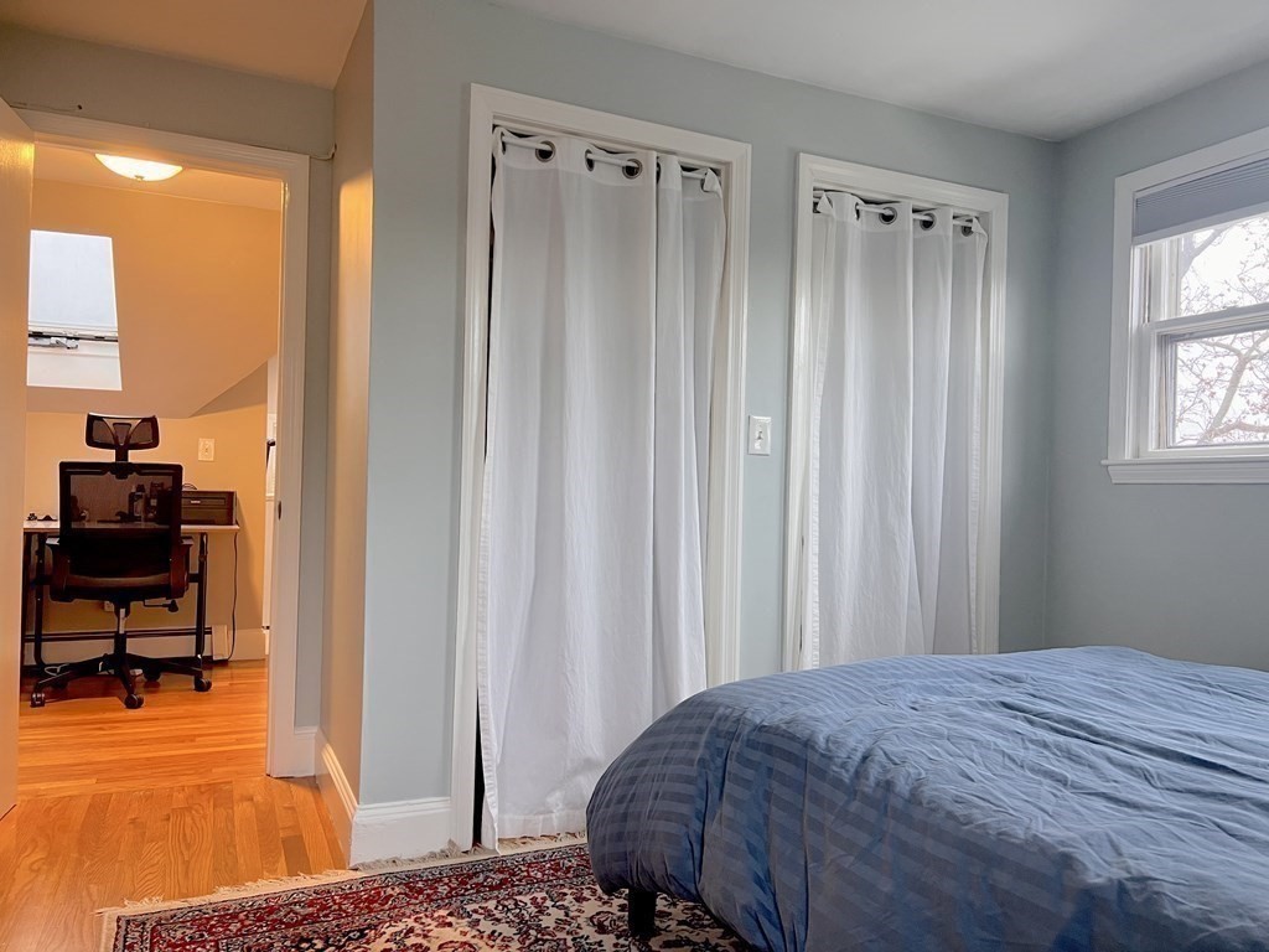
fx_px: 953
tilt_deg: +0.3
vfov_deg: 53.1
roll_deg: -1.0
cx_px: 634
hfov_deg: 67.3
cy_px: 476
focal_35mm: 26
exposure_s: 1/60
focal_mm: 5.7
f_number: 1.5
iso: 125
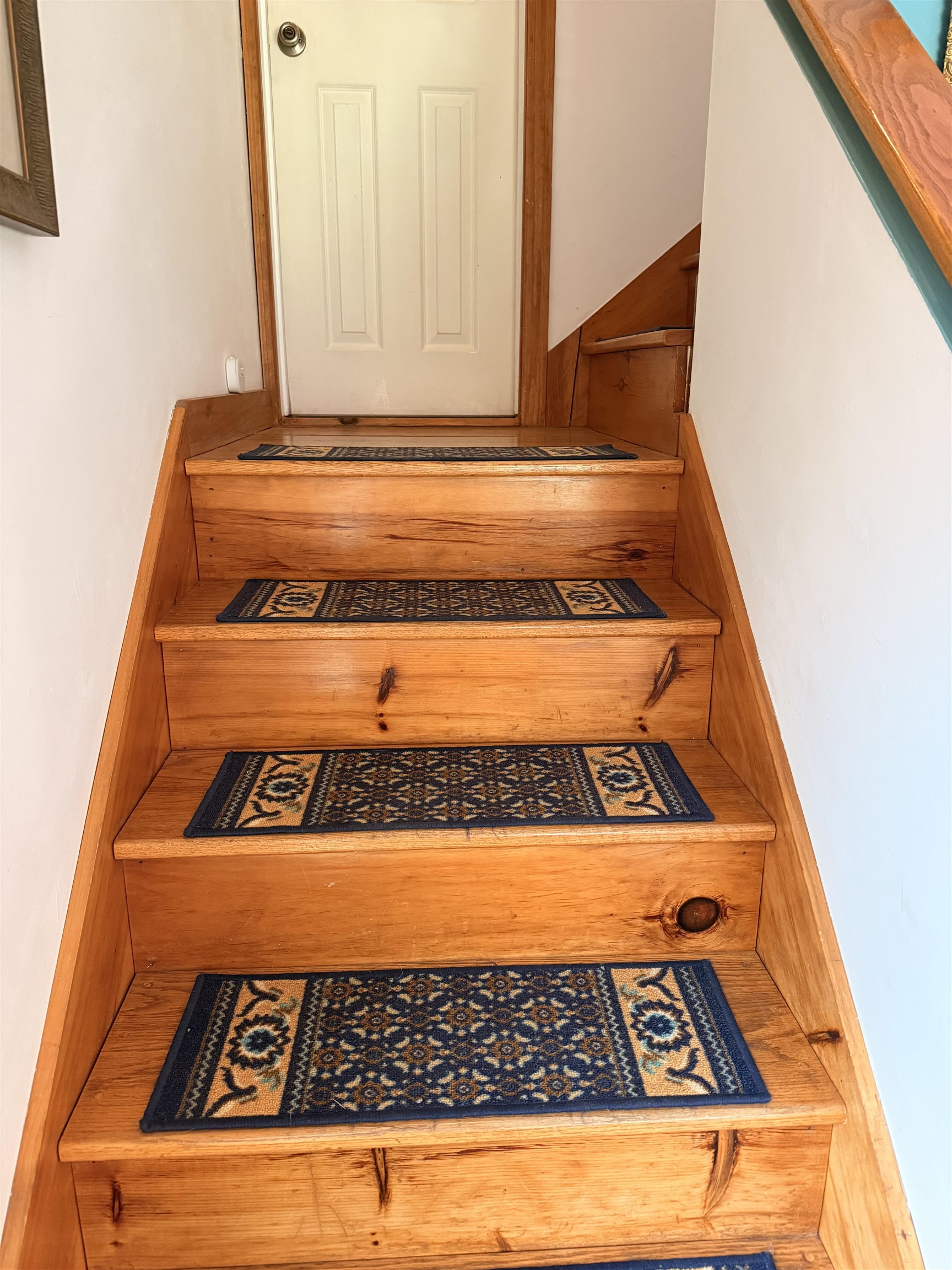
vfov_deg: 71.6
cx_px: 476
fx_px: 880
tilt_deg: -15.8
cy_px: 635
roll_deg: -0.1
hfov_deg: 56.8
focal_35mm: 24
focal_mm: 6.76
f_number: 1.78
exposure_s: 1/59
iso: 500
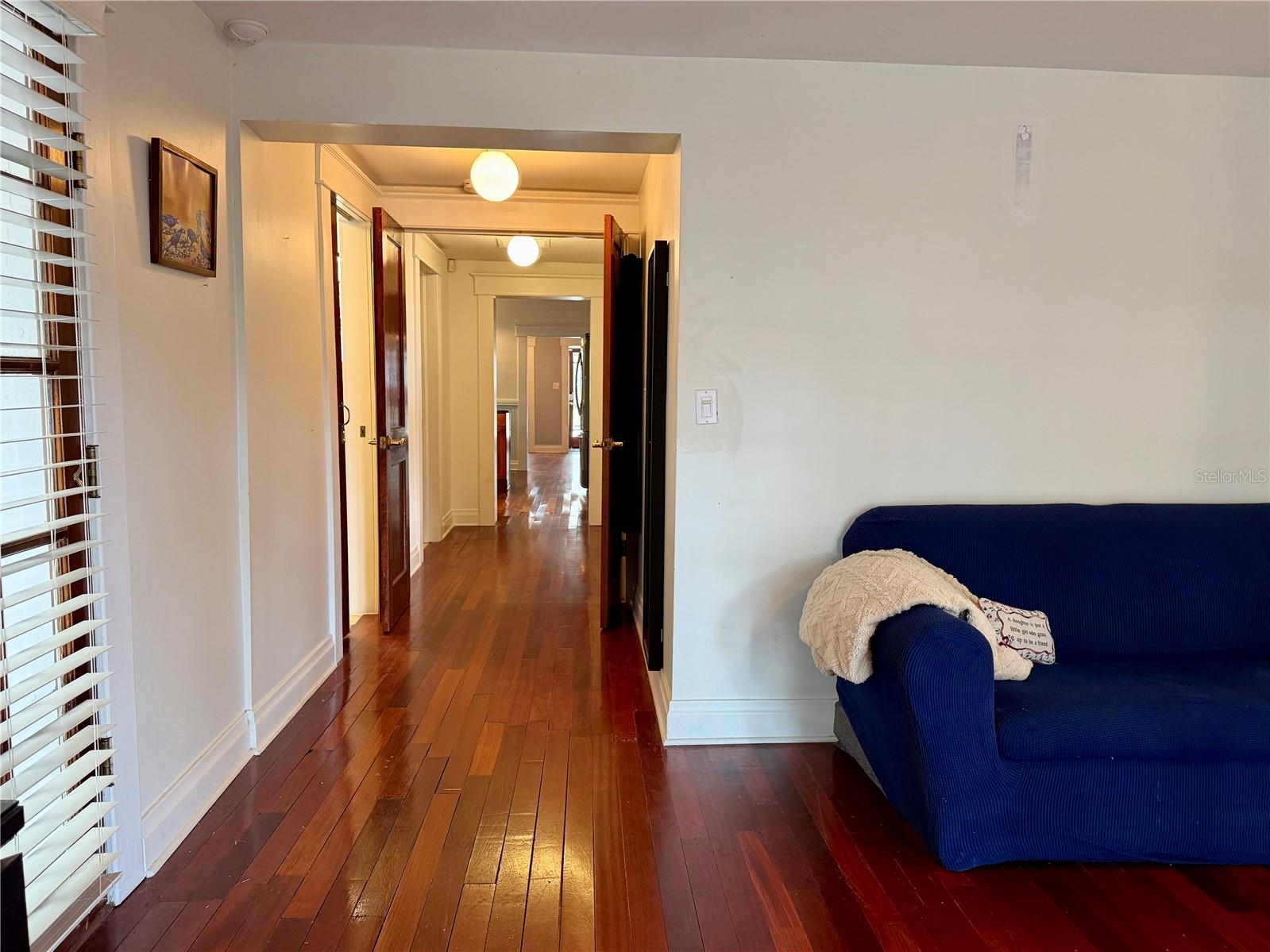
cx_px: 635
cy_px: 476
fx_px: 880
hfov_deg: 71.6
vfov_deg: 56.8
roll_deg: -0.4
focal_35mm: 24
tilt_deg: -5.4
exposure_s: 1/60
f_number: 1.78
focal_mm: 6.76
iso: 250
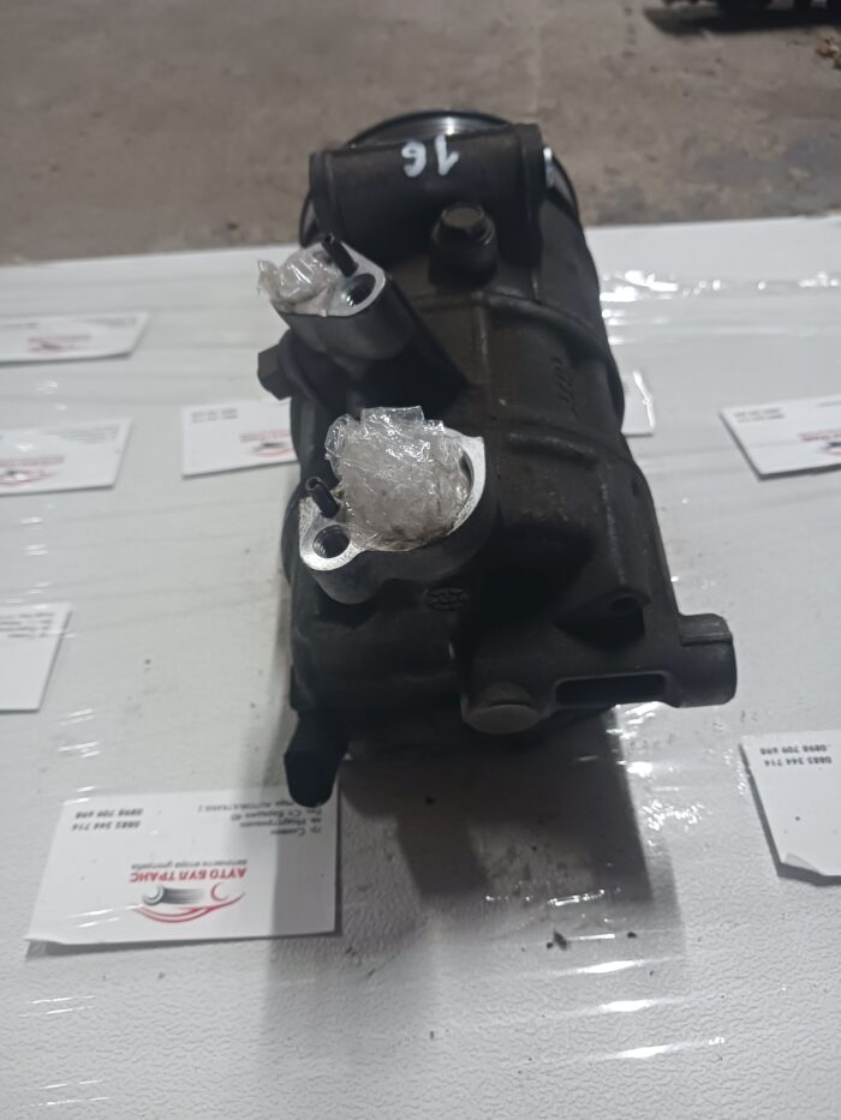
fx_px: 874
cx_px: 420
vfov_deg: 65.3
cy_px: 560
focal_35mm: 27
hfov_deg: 51.4
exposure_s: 1/25
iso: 400
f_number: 1.8
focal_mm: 4
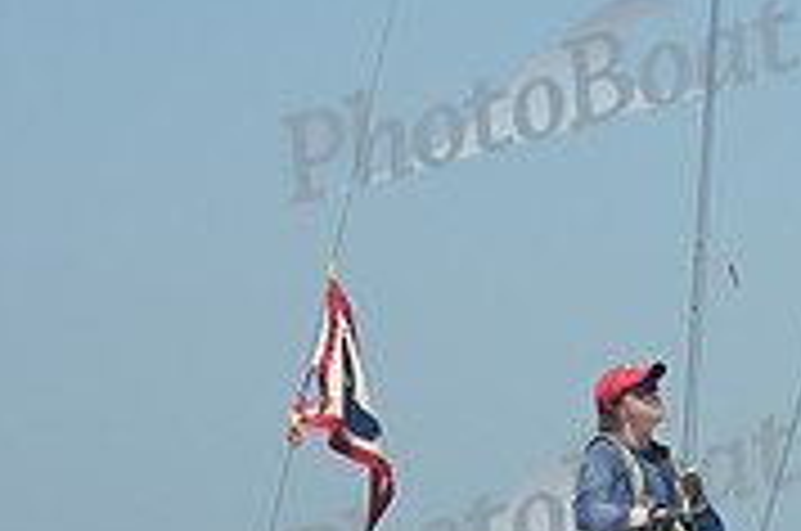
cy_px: 673
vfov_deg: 3.1
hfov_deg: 4.7
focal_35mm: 441
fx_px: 9795
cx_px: 1152
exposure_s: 1/1000
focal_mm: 135
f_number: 9
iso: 320
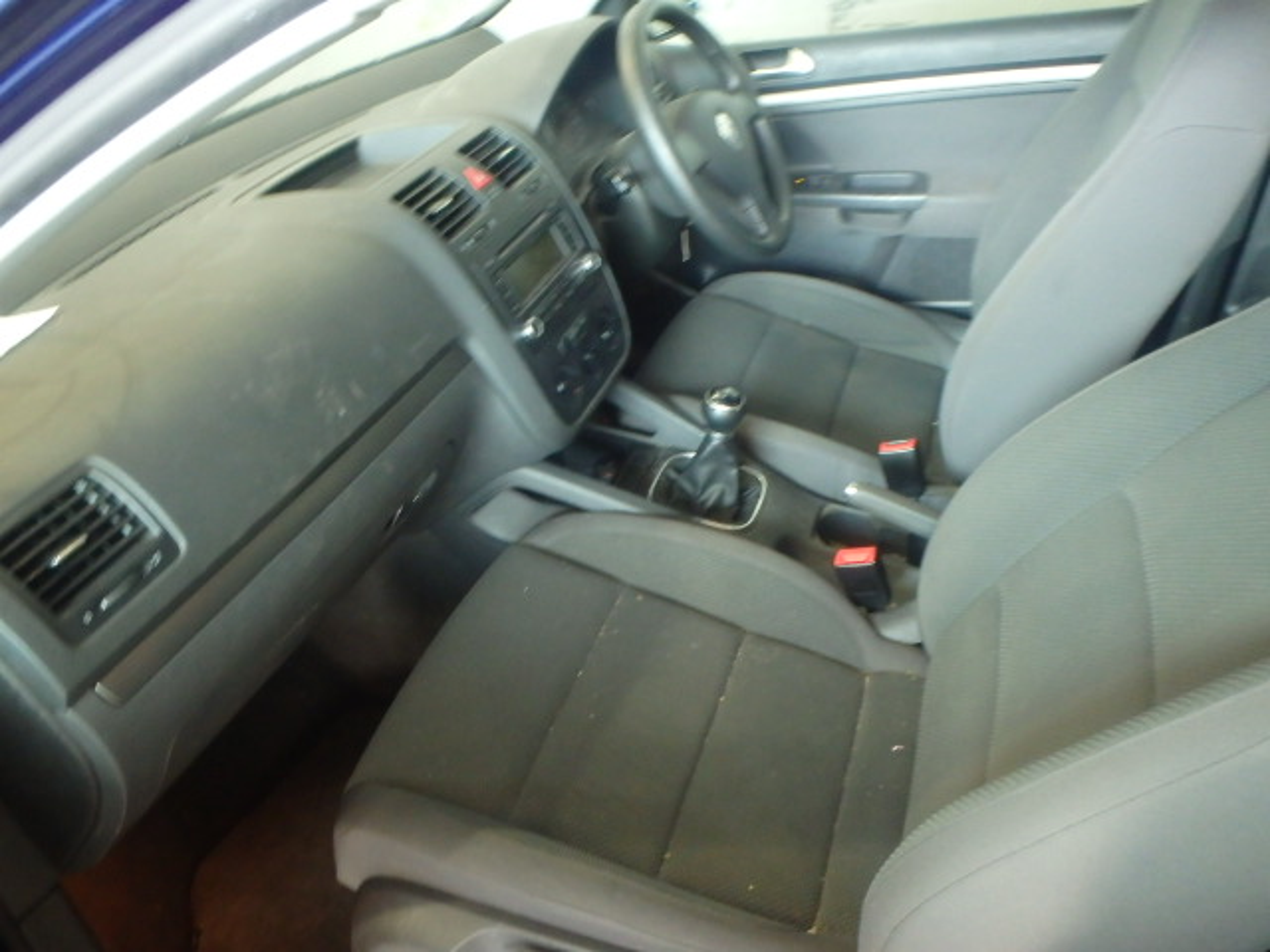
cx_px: 635
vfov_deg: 49.7
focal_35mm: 28
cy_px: 476
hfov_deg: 63.4
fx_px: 1027
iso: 800
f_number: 3.9
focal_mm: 5
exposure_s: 1/8
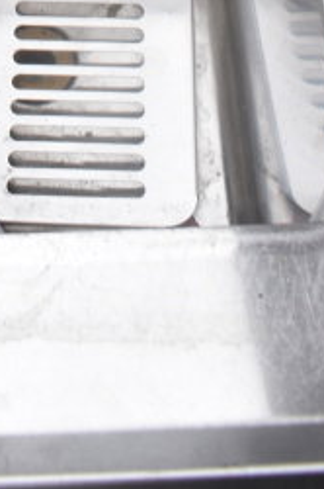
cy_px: -392
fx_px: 1340
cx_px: 8
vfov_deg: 17.0
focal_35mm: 99
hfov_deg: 13.6
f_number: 6.3
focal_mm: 18
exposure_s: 1/160
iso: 200
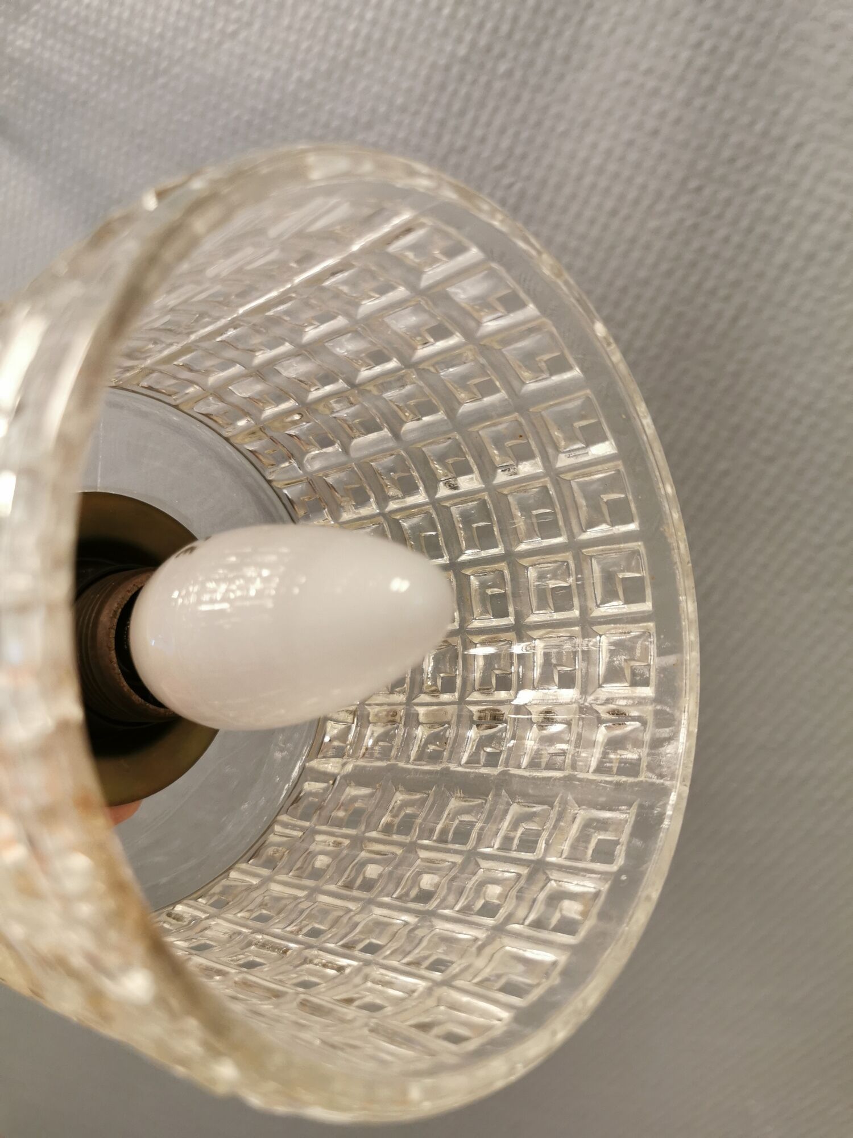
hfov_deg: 51.4
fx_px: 887
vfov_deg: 65.3
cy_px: 569
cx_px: 426
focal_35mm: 27
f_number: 1.6
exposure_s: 1/50
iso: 160
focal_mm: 5.56
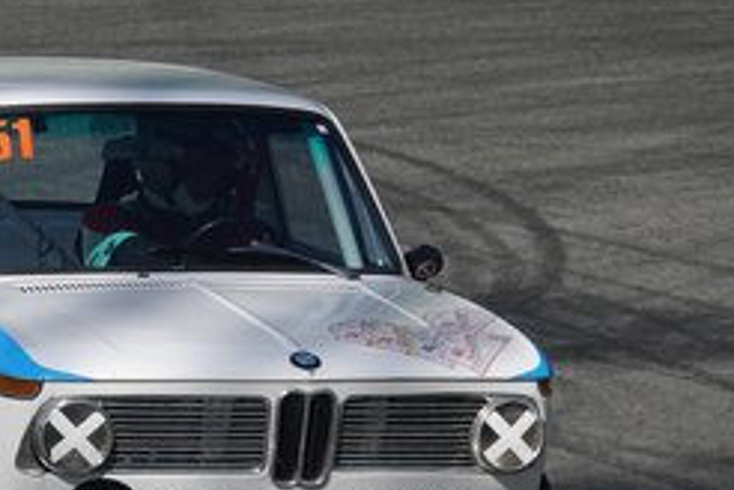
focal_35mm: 486
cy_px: 406
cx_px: 95
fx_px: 9908
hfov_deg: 4.2
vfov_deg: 2.8
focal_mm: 97.49
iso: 100
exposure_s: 1/800
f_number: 5
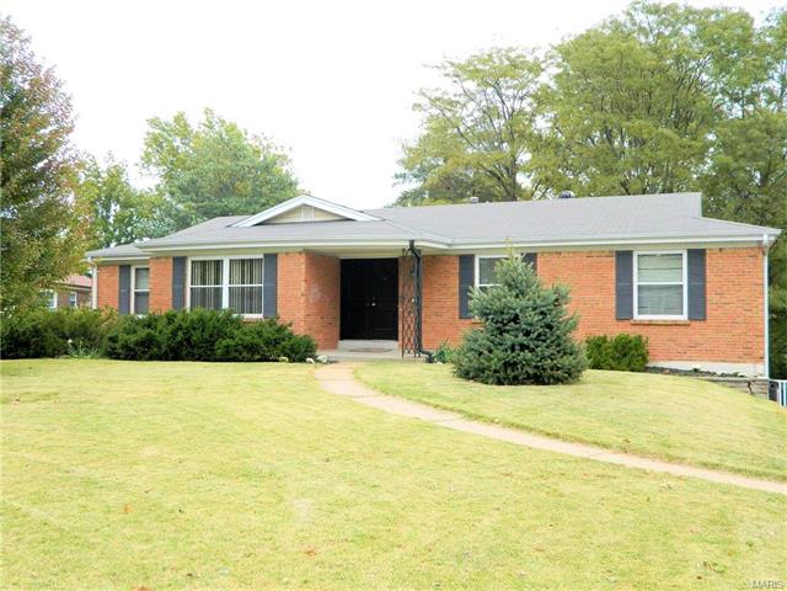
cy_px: 296
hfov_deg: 52.6
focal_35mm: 35
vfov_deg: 40.7
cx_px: 394
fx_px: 796
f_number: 3.3
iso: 110
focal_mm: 6.2
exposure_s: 1/125
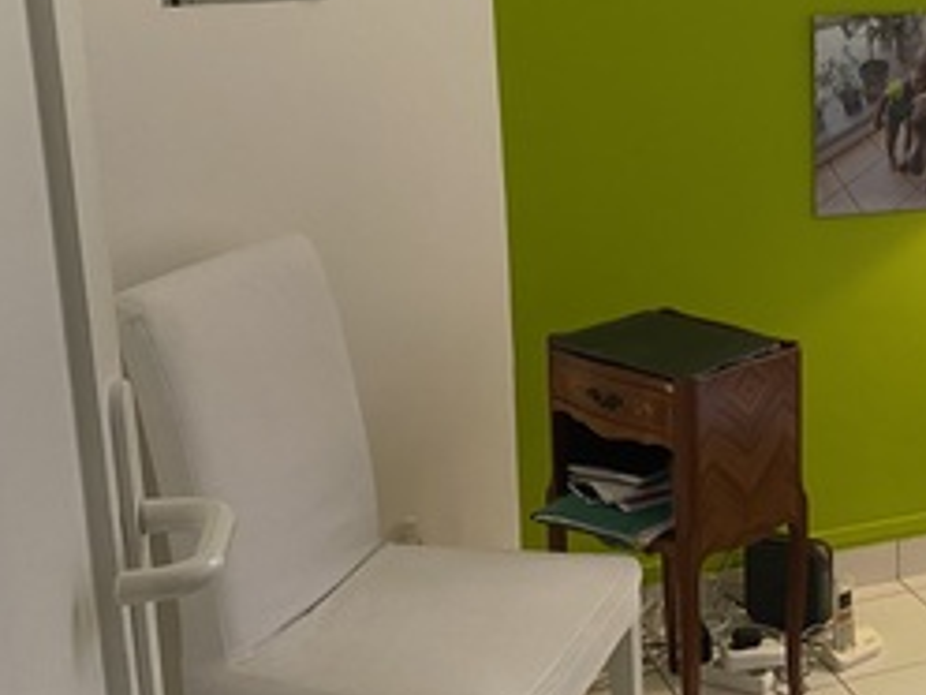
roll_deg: -0.3
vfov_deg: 26.9
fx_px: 1445
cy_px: 245
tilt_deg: -12.5
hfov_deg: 32.7
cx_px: 926
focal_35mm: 54
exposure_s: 1/60
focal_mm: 4.25
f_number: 1.8
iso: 200
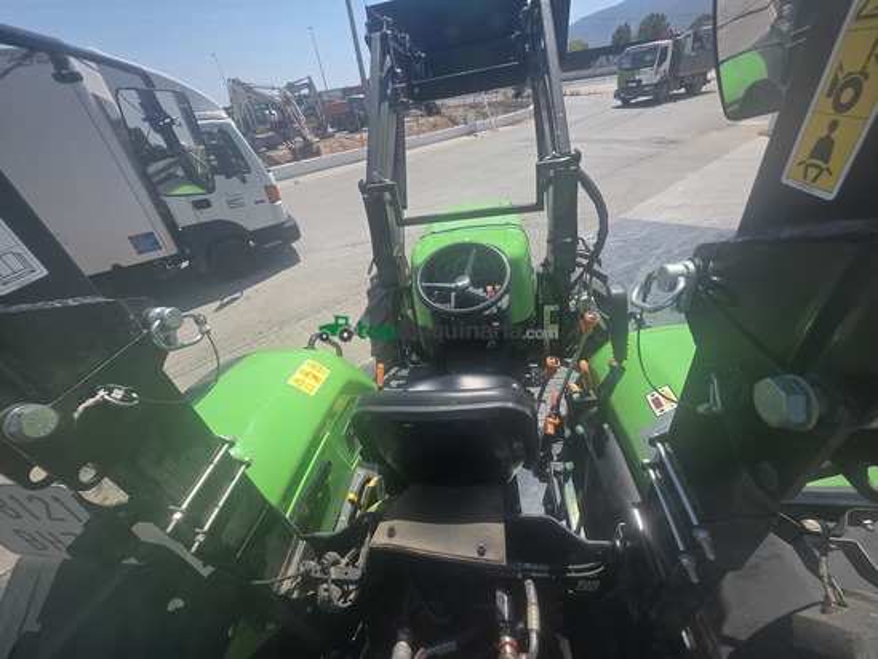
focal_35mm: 13
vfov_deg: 89.9
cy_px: 330
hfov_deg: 106.2
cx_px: 439
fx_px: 330
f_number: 1.9
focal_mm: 2.2
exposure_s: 1/1619
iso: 40
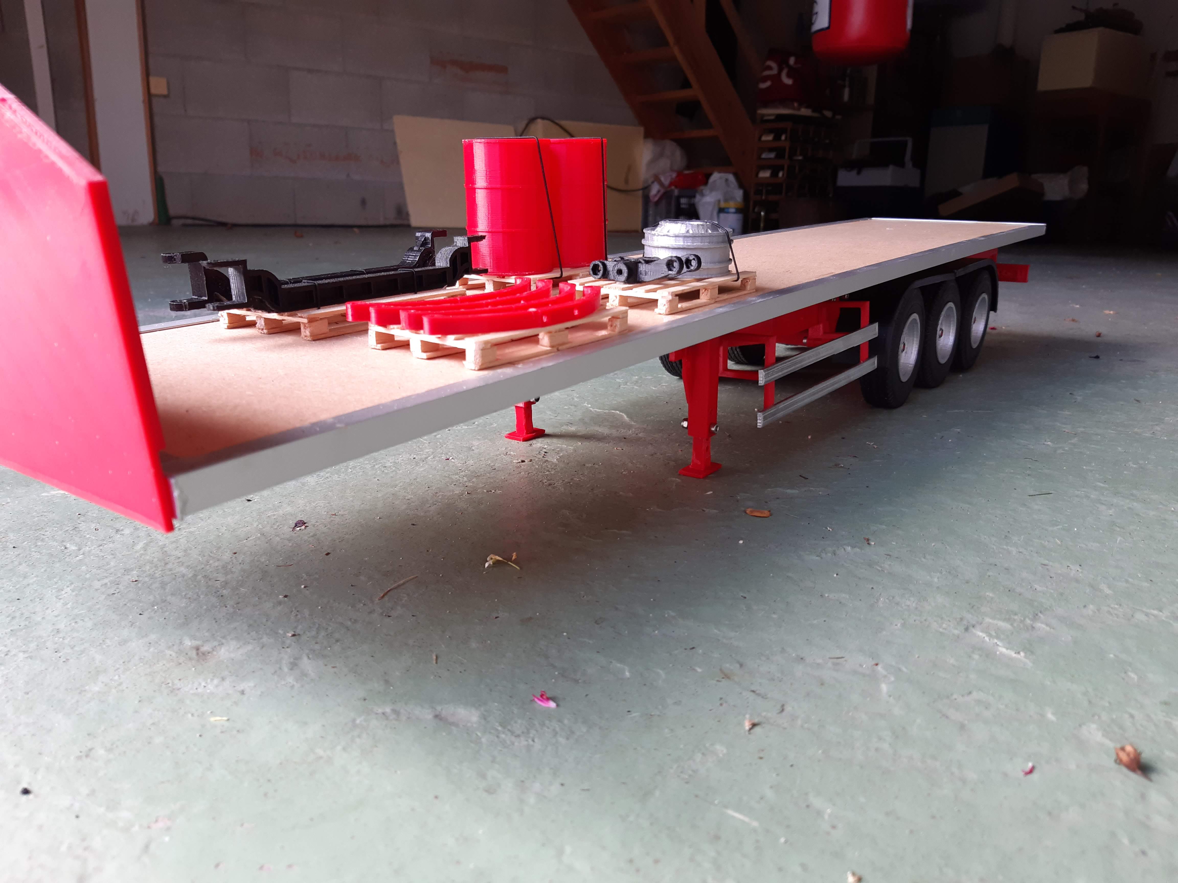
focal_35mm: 26
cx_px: 589
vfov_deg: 53.1
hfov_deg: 67.3
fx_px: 885
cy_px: 442
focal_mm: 3.92
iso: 64
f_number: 1.7
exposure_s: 1/100
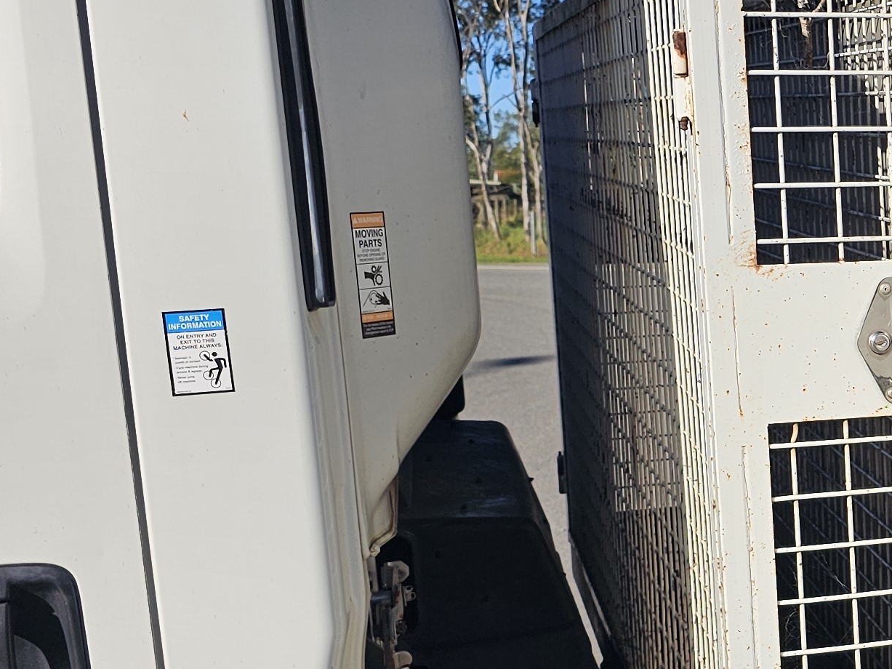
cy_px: 503
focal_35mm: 75
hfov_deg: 23.0
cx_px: 1177
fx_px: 1932
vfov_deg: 19.5
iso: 10
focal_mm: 6.3
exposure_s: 1/890
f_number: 1.7
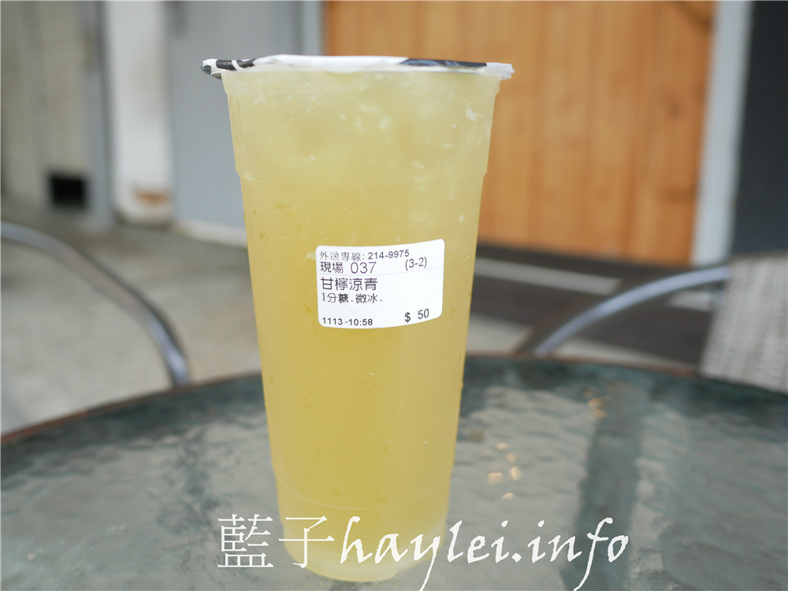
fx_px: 683
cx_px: 394
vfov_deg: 46.8
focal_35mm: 30
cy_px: 296
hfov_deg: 60.0
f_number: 2.5
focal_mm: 15
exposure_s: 1/200
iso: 200
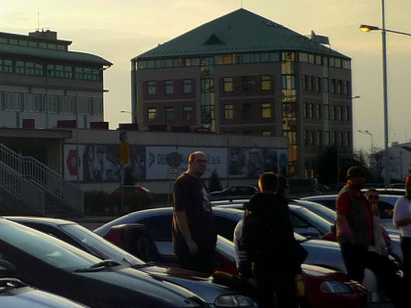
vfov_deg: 11.6
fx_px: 1518
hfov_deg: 15.1
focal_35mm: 128
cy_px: 119
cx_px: -16
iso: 100
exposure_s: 1/160
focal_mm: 5.5
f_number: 8
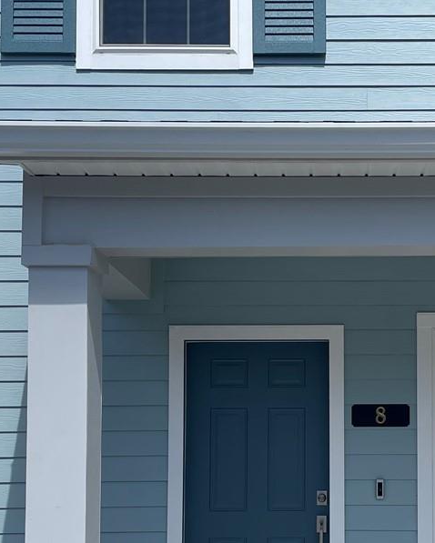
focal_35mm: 68
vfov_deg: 27.7
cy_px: 370
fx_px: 1094
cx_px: 359
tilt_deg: +4.7
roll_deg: +0.5
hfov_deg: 22.1
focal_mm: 4.2
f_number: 1.6
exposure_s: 1/5051
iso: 32
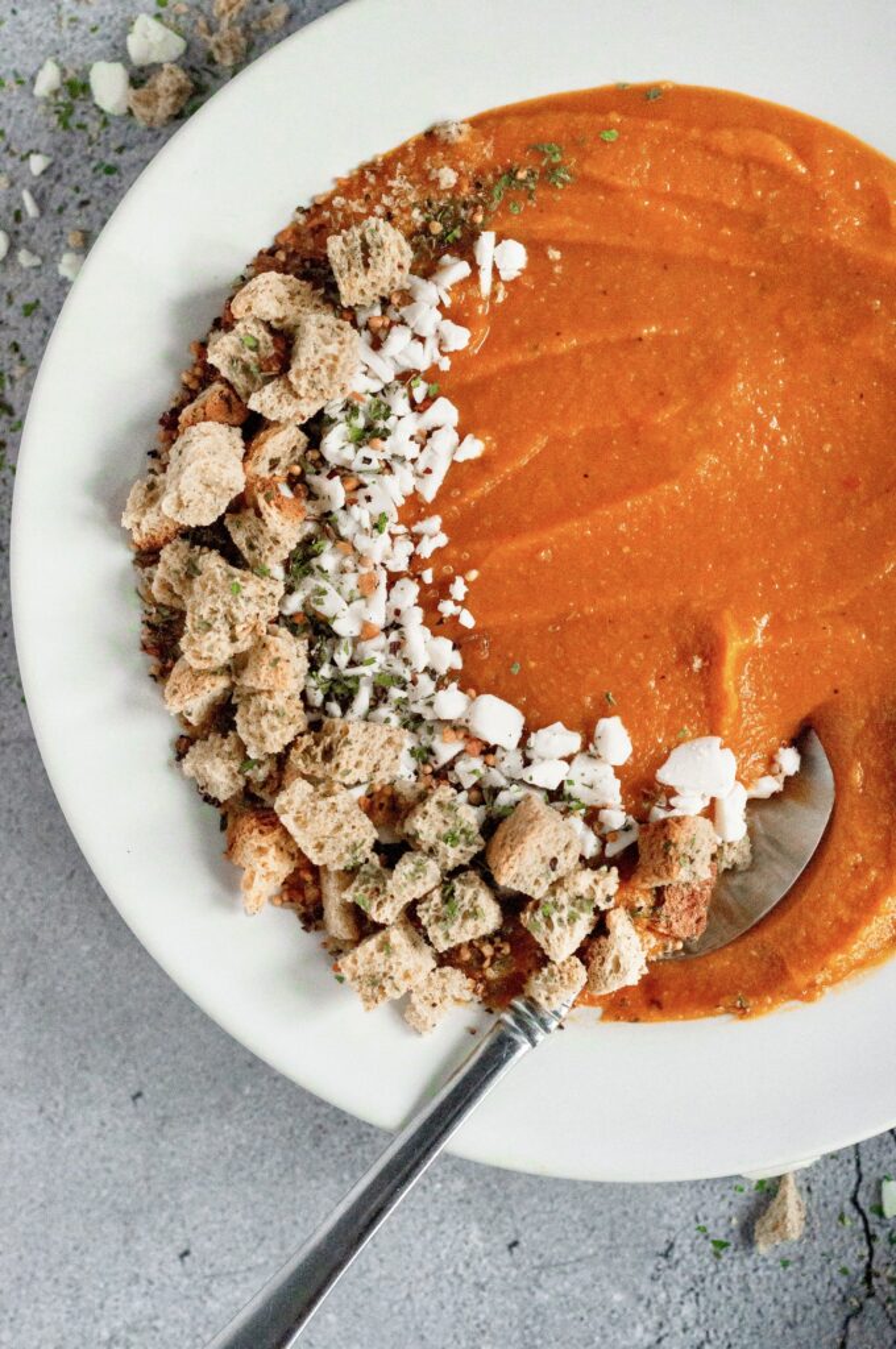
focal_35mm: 75
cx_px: 448
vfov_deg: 27.0
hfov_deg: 18.1
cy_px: 674
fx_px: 2807
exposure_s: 1/160
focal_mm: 50
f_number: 5.6
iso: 1250
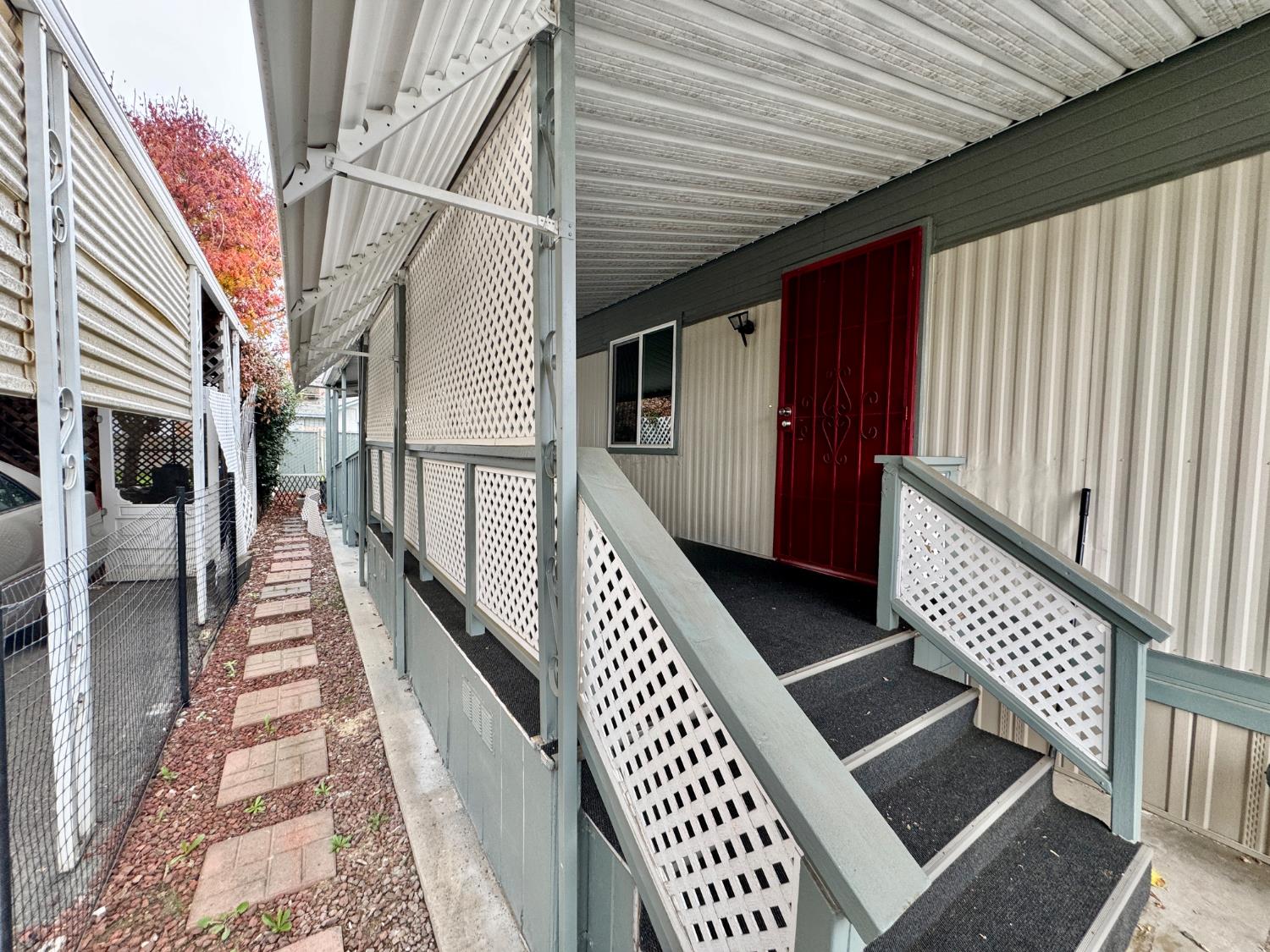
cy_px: 476
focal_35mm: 14
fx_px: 514
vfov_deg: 85.7
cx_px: 635
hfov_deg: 102.1
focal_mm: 2.22
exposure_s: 1/99
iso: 125
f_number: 2.2
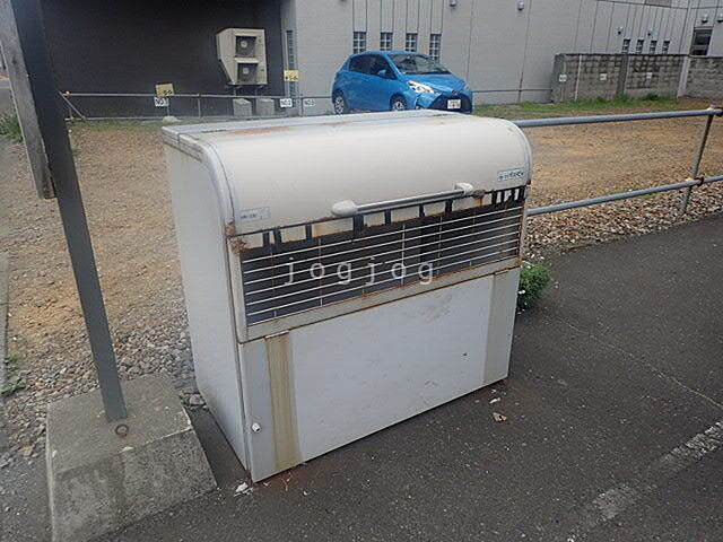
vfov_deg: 54.9
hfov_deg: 69.4
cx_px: 362
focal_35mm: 25
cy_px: 271
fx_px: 522
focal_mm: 4.5
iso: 100
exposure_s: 1/400
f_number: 2.8
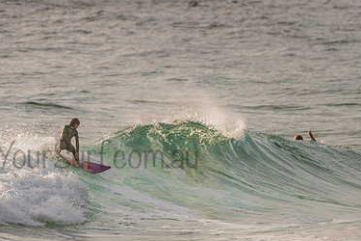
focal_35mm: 947
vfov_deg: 1.5
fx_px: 9496
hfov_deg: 2.2
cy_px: 141
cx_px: 89
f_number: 5.6
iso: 125
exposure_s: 1/2000
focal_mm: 500
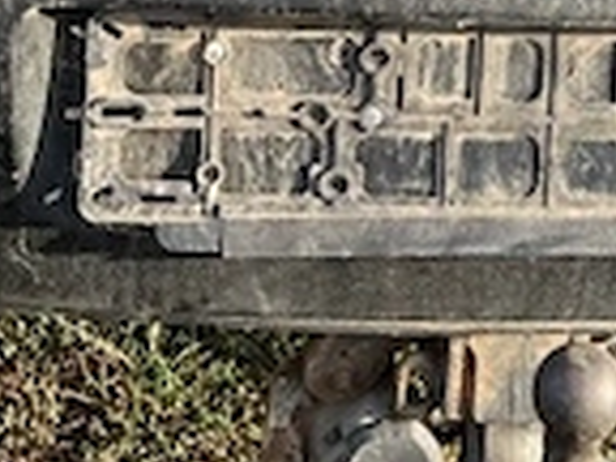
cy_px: -432
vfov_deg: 9.7
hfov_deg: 13.6
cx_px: 500
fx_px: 2563
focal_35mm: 144
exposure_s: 1/775
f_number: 1.5
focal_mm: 5.7
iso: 50
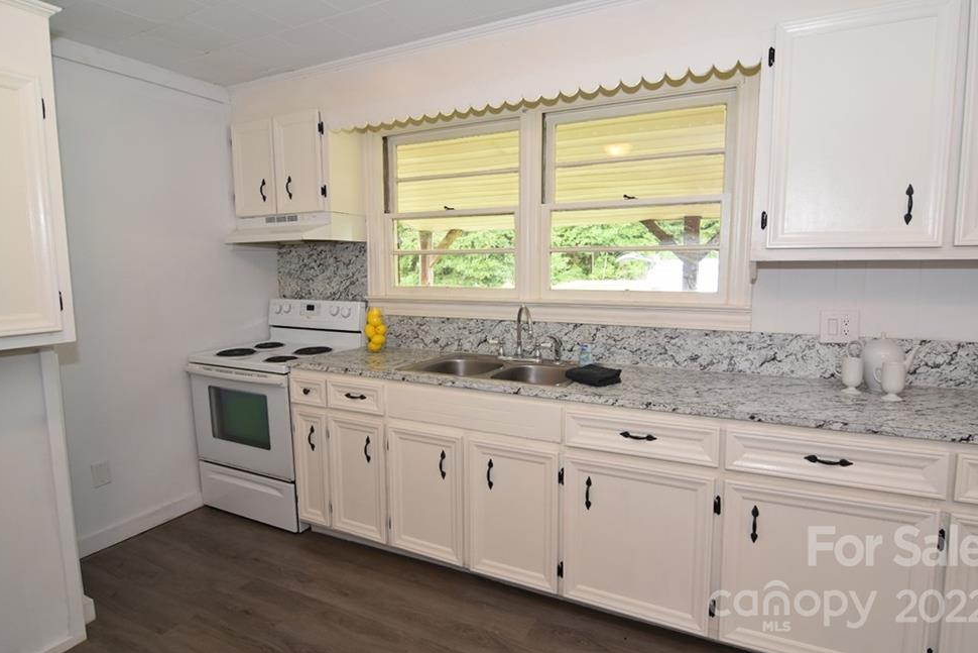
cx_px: 494
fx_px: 516
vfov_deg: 64.6
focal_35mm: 19
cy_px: 328
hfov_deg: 86.9
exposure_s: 1/60
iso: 360
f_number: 4
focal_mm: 12
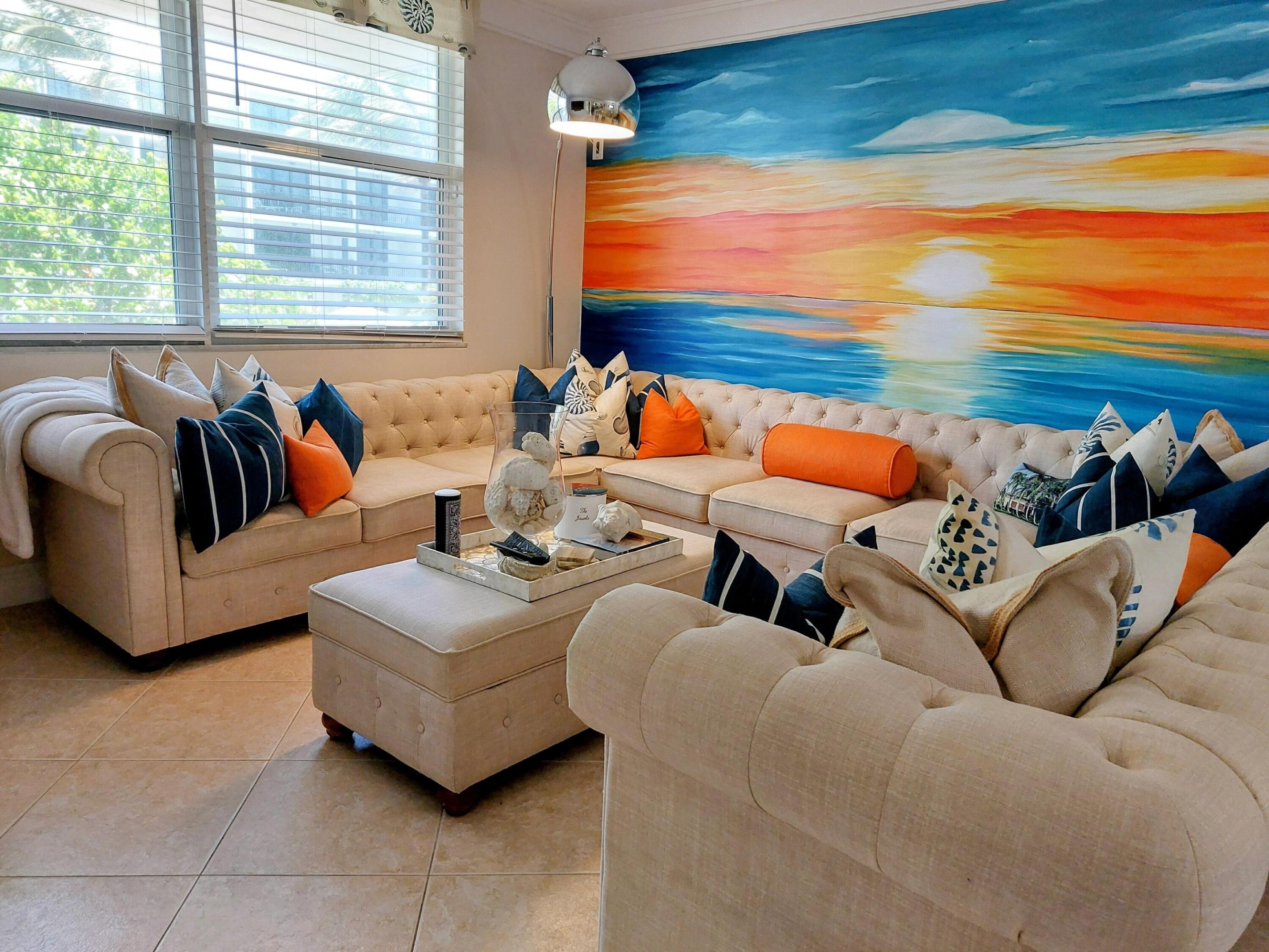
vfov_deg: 56.8
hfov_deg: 71.6
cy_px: 476
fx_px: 880
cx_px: 634
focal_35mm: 24
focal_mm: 5.23
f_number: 1.8
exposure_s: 1/60
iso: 160
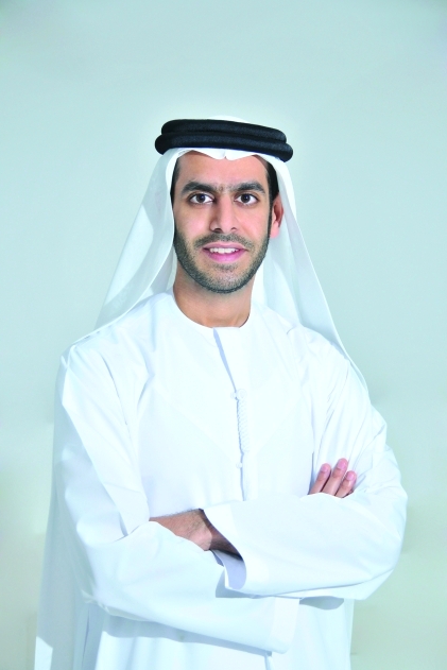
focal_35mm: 84
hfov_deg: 16.4
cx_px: 224
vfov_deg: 24.3
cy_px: 338
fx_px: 1554
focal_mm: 55
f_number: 4.8
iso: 250
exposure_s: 1/50
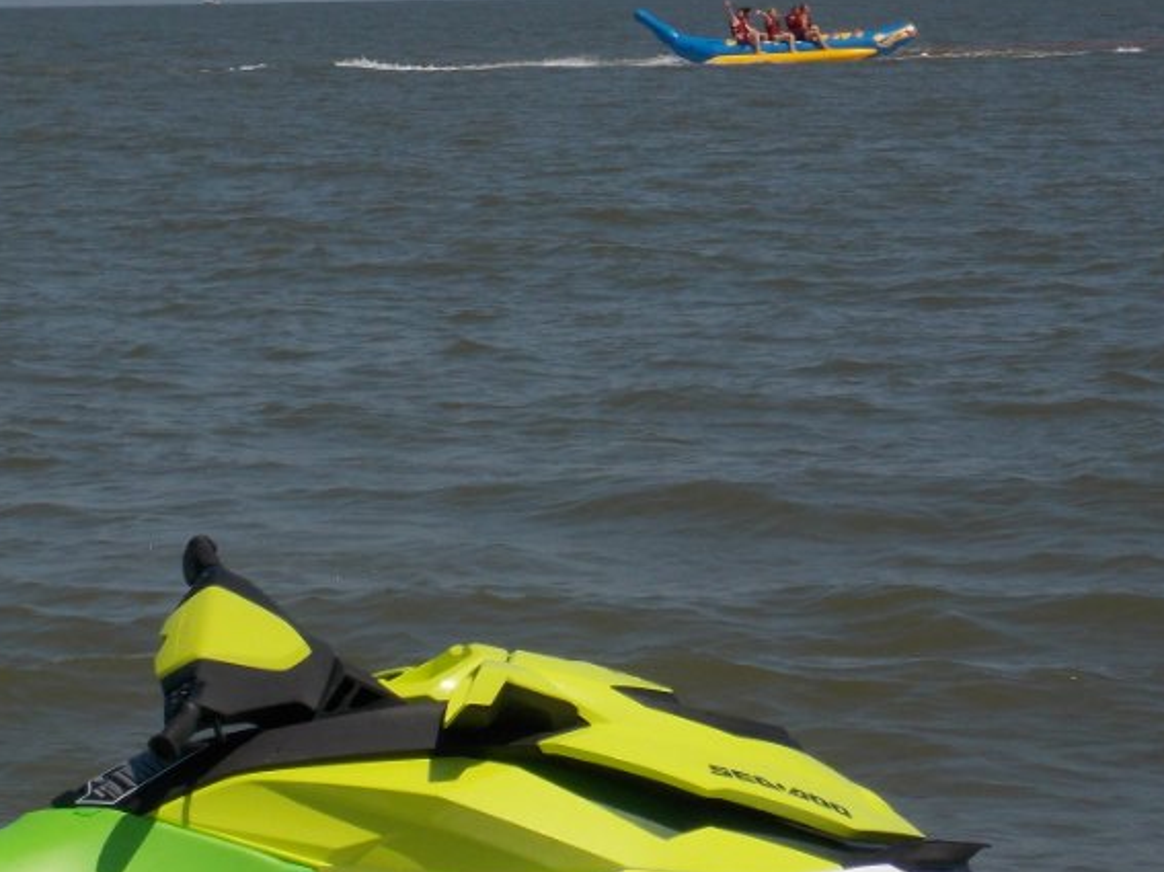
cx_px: 435
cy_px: 515
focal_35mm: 233
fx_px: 7833
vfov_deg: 6.4
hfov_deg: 8.5
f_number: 5
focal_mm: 23.4
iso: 80
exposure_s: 1/1000
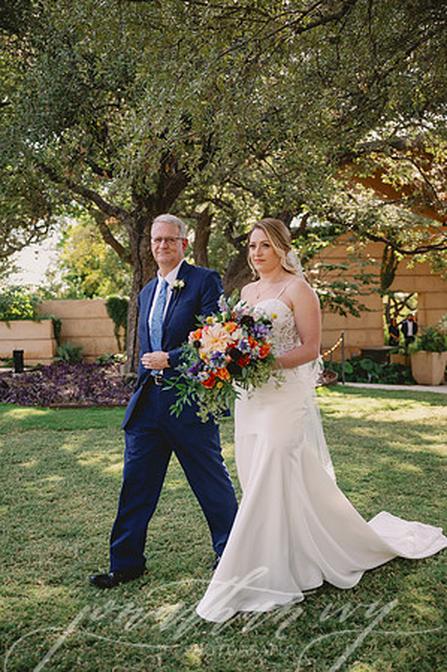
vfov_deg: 48.5
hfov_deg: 33.3
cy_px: 336
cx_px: 224
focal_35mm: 40
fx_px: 747
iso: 125
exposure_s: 1/800
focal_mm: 40
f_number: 2.8
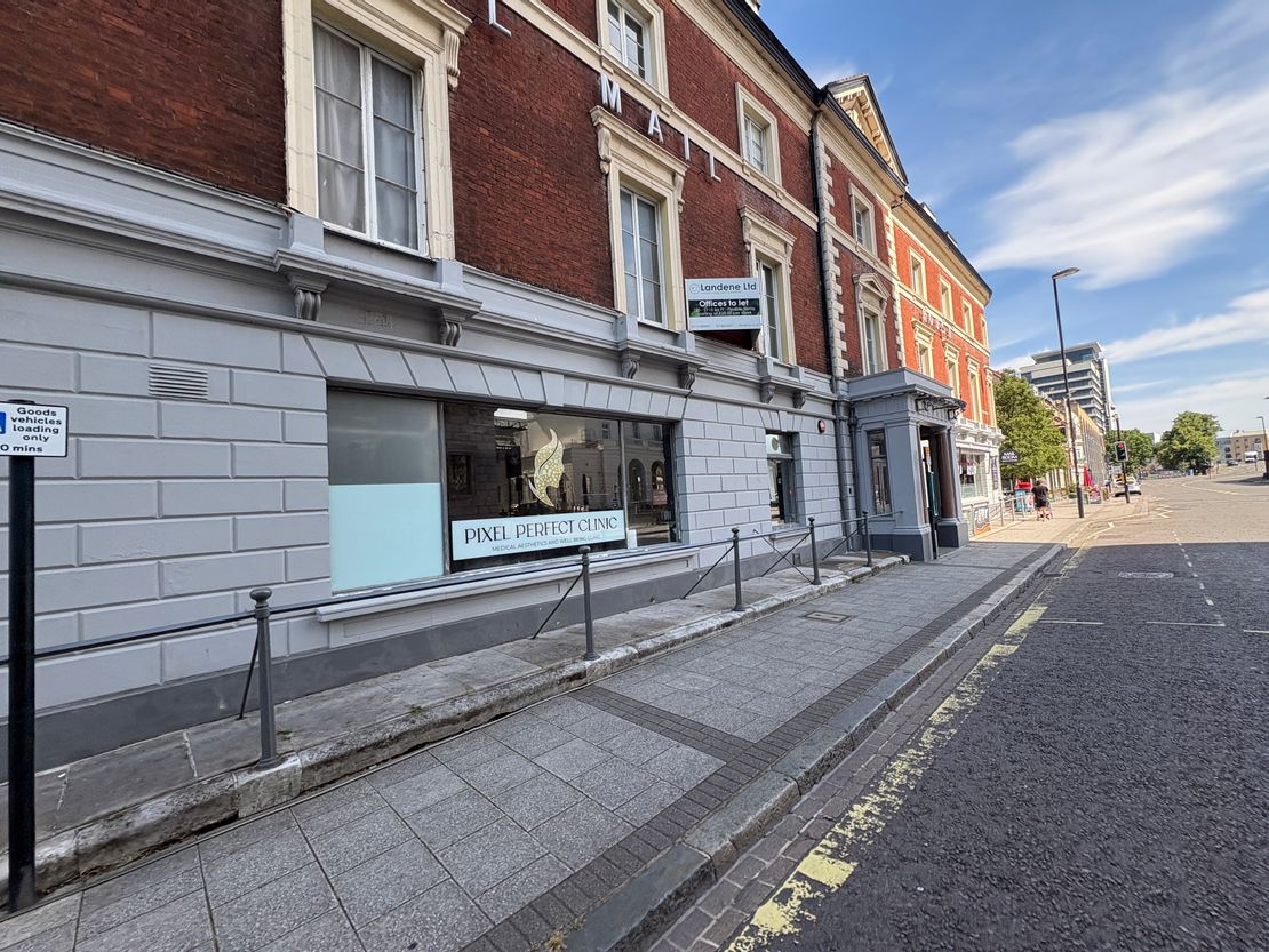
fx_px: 513
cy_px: 476
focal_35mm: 14
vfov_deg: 85.7
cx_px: 634
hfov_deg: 102.1
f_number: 2.2
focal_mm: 2.22
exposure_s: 1/407
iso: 64
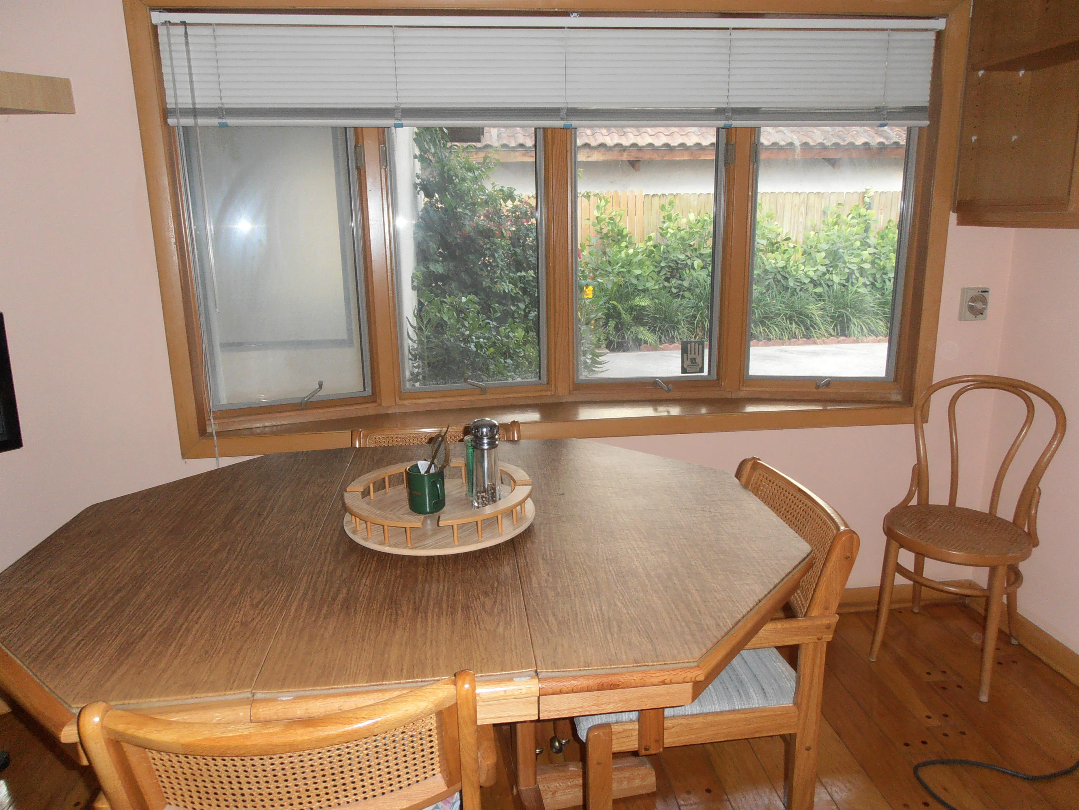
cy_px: 405
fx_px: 748
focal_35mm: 24
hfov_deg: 71.6
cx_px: 540
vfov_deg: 56.8
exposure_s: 1/30
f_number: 3
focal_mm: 4.2
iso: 125
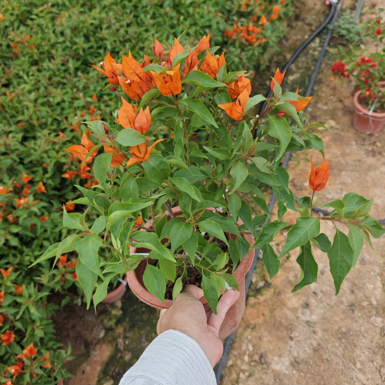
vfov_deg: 57.3
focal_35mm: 28
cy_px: 183
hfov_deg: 57.3
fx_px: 352
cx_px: 190
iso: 50
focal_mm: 6.55
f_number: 1.6
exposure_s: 1/799
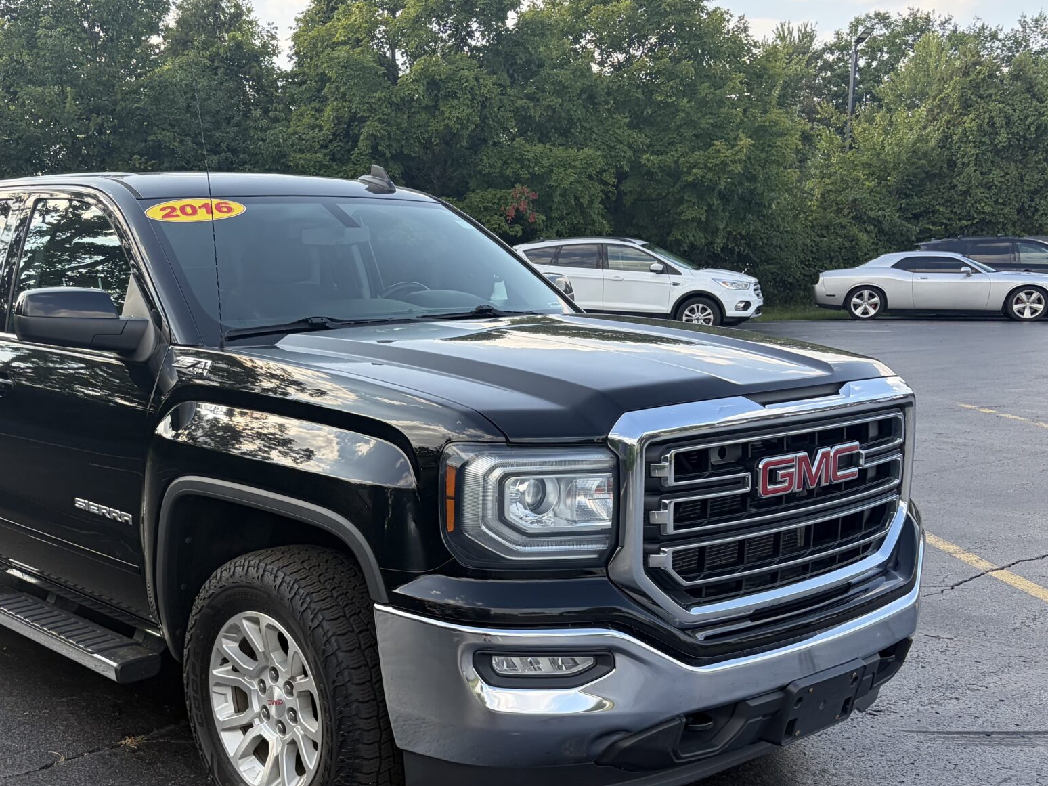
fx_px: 1302
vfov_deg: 33.4
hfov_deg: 42.9
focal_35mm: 43
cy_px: 492
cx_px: 309
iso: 64
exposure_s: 1/673
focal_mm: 5.96
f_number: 1.6
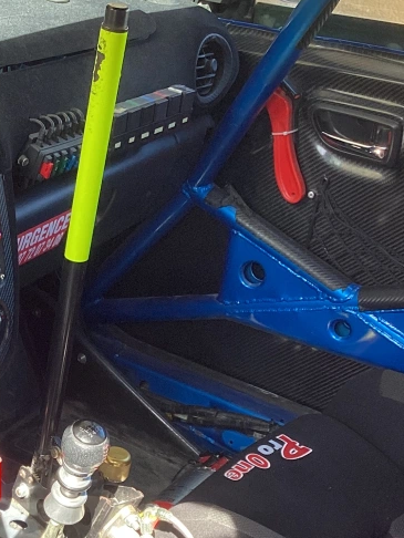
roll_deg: -10.4
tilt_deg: -37.6
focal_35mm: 68
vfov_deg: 27.8
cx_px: 45
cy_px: 448
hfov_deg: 21.2
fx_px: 1057
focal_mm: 3.3
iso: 50
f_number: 2.4
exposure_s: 1/100
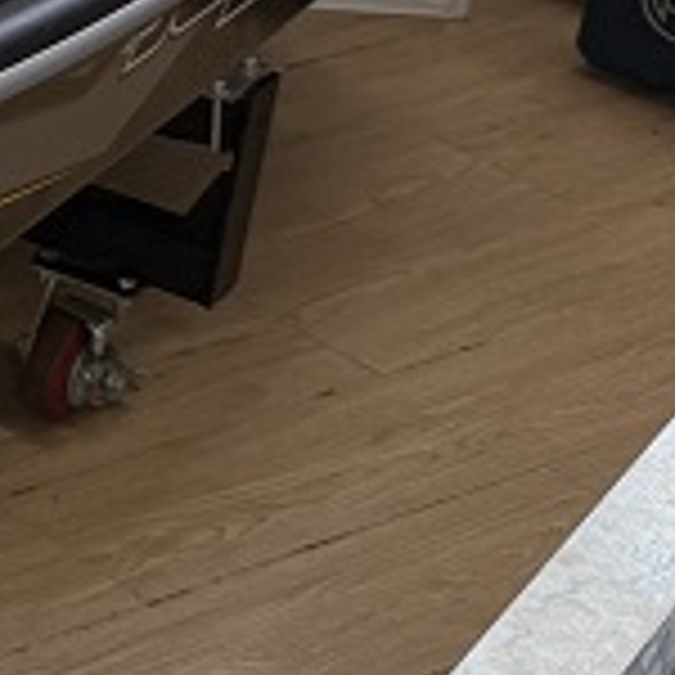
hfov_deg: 9.5
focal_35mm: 141
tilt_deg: -19.8
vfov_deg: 11.9
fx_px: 3111
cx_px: -1382
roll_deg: -0.9
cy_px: -302
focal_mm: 6.76
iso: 100
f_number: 1.78
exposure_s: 1/120
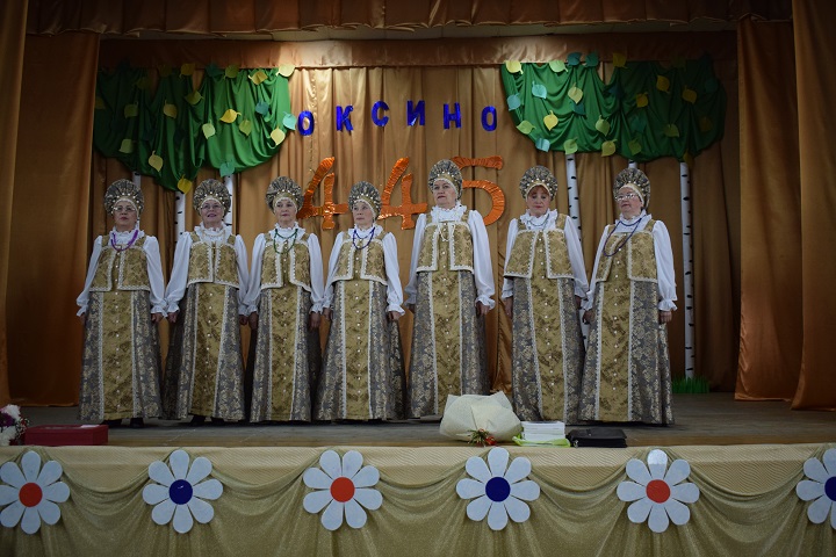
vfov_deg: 35.5
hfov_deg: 51.3
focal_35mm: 38
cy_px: 278
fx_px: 871
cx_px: 418
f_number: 4
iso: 1100
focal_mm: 25
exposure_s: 1/60
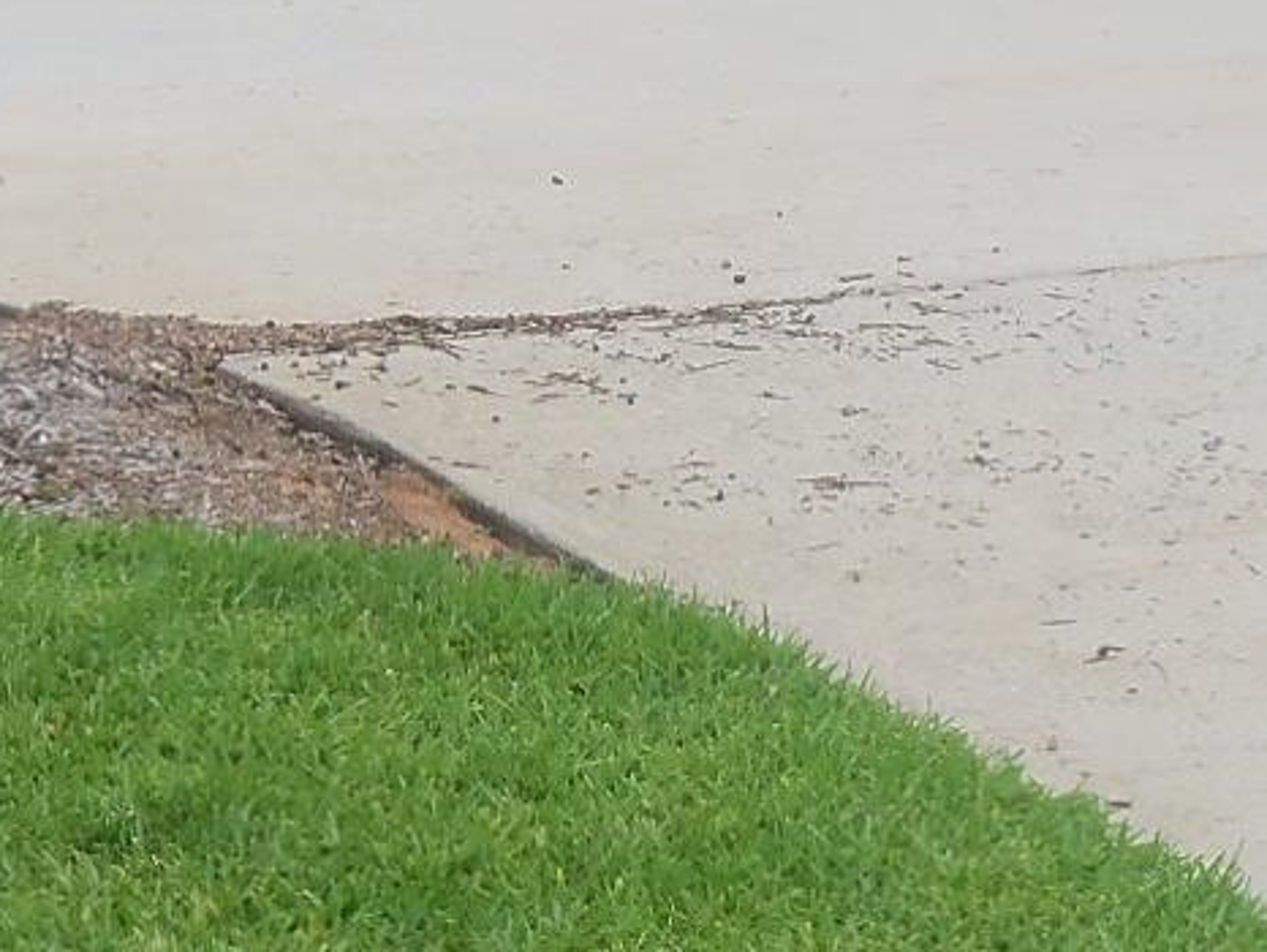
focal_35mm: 123
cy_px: -5
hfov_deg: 16.0
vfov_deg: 11.9
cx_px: 685
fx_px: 4504
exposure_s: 1/640
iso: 64
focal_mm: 5.1
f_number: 3.3
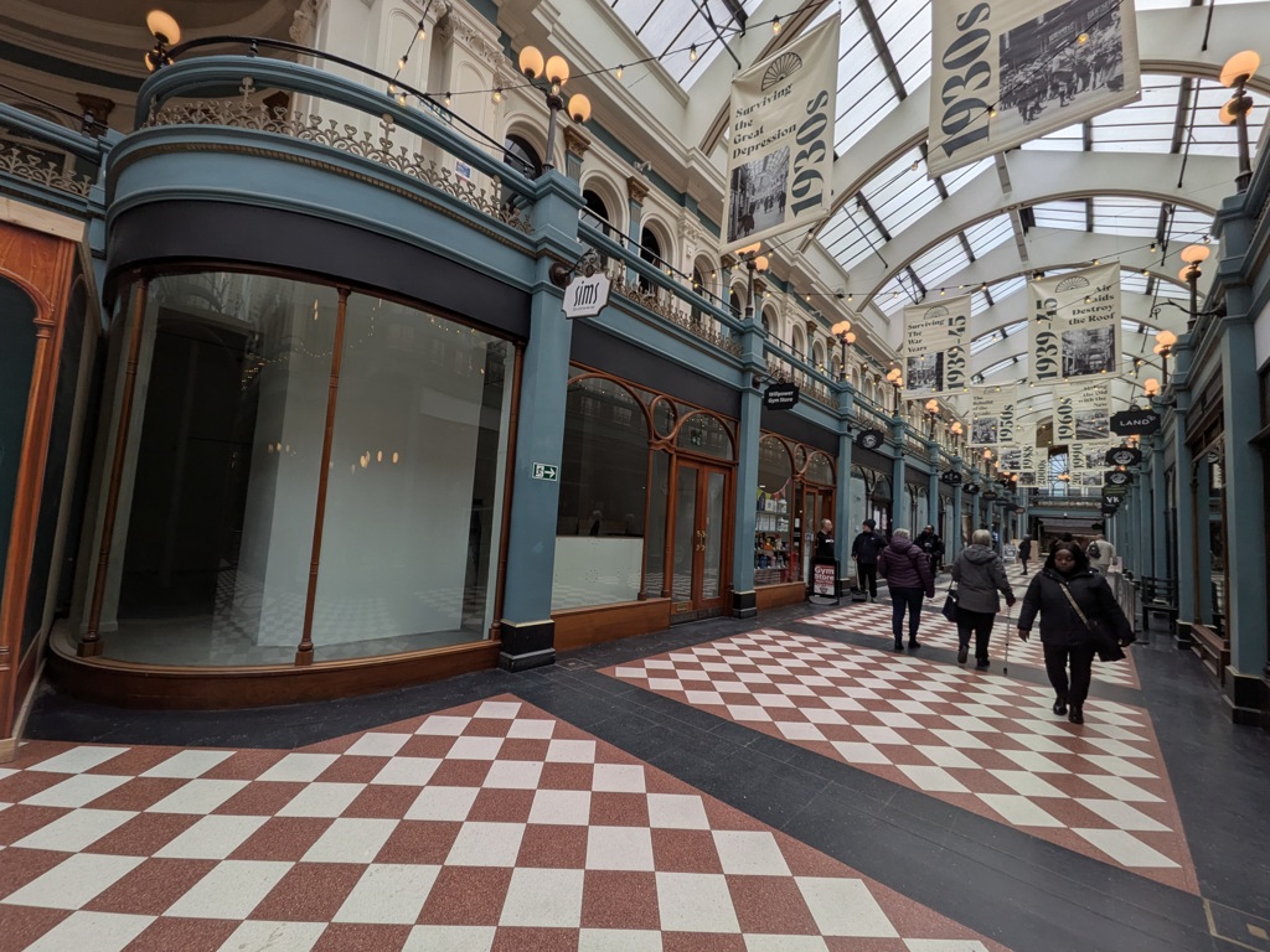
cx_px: 635
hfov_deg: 102.1
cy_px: 476
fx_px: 514
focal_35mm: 14
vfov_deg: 85.7
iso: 47
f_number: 2.2
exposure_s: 1/292
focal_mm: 1.85
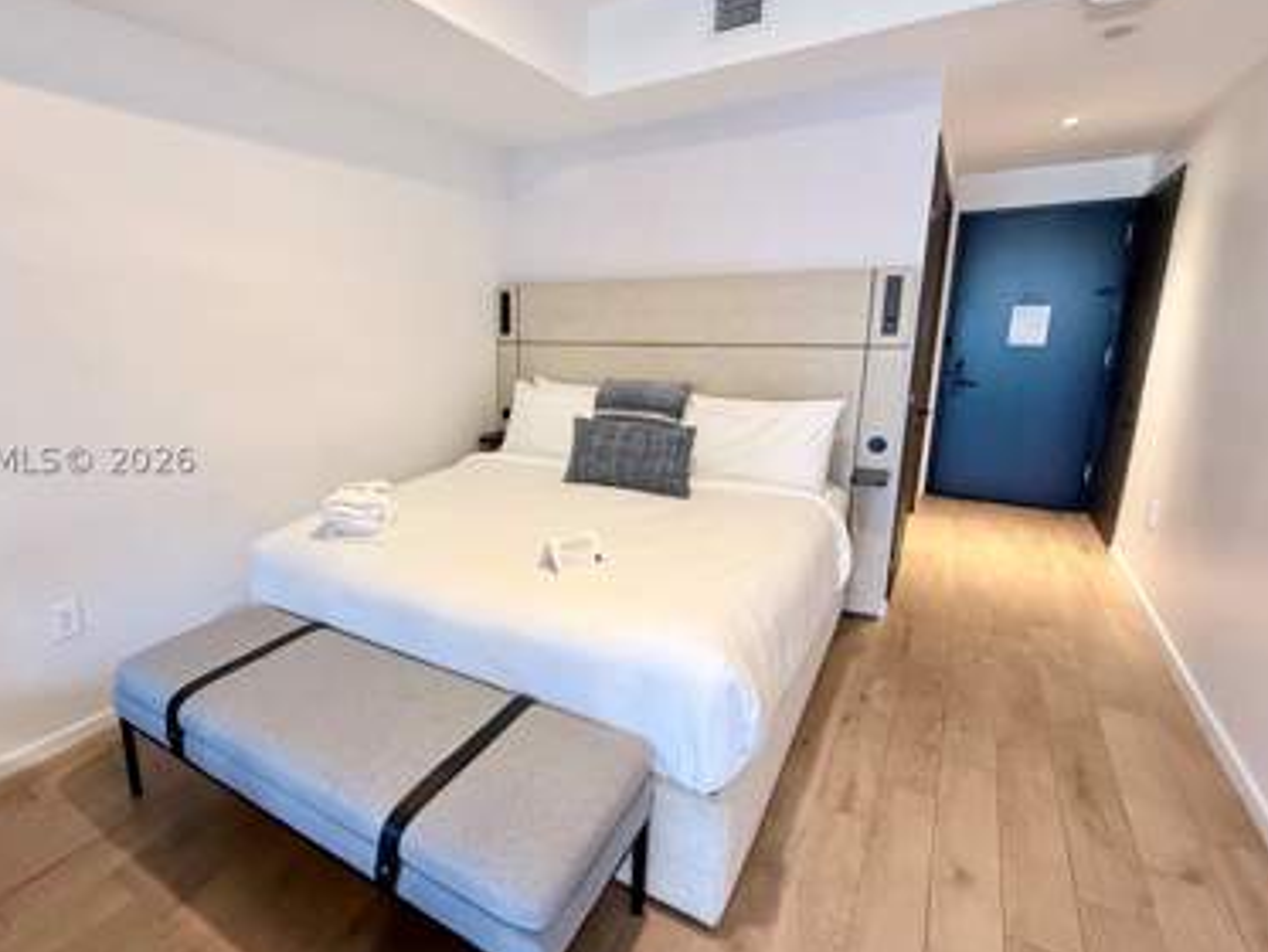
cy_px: 459
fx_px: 660
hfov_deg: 86.6
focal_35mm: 18
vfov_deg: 71.6
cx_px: 507
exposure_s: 1/60
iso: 320
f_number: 2.2
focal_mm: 2.22
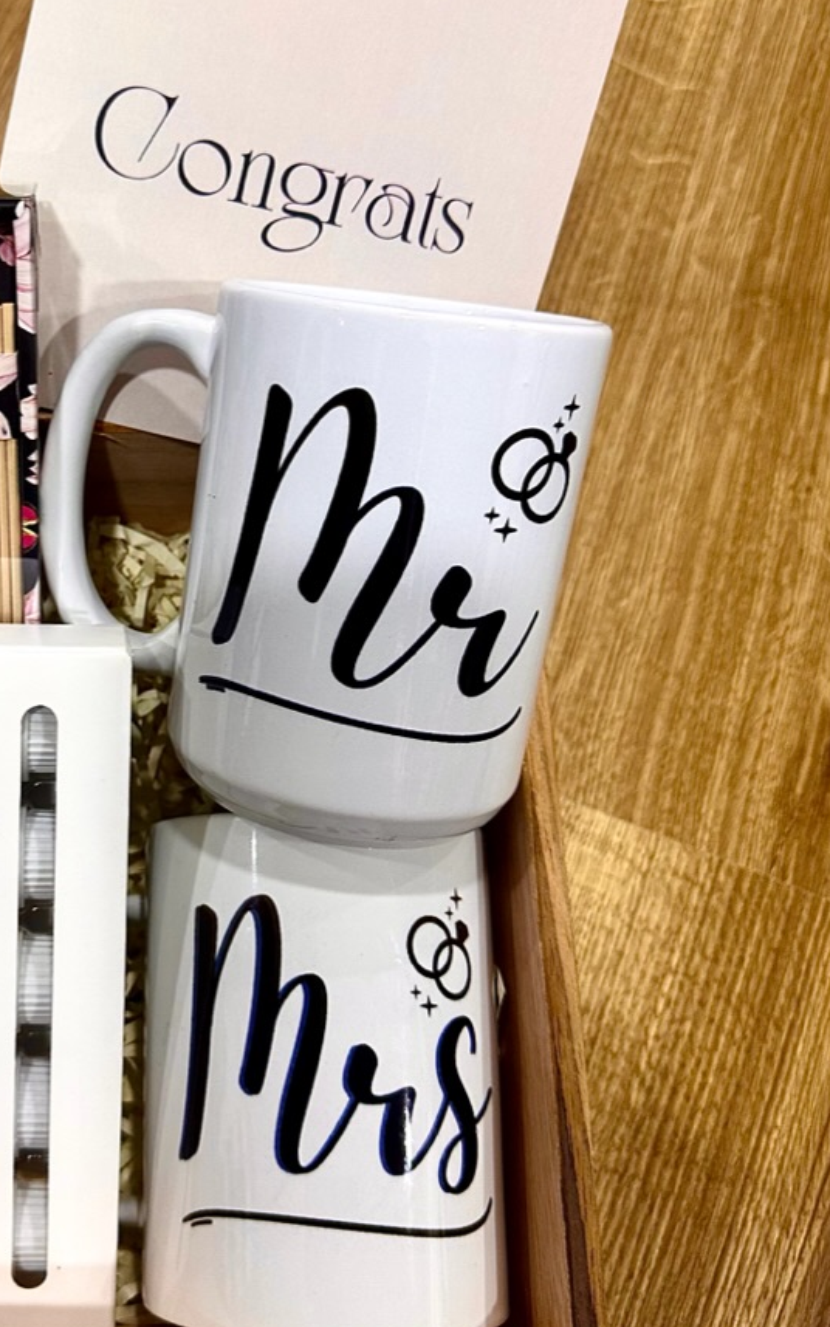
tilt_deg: -70.1
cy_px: 605
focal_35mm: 38
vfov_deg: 51.5
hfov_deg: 32.5
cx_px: 141
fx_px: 1375
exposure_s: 1/101
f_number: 1.78
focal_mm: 6.86
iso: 200
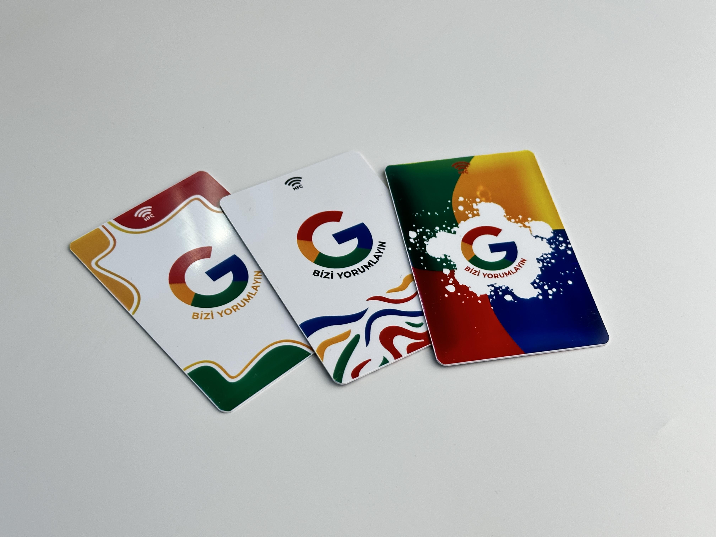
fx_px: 993
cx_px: 358
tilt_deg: -50.2
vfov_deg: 30.3
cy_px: 268
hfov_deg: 39.7
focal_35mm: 48
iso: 64
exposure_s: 1/663
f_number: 1.78
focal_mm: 6.86
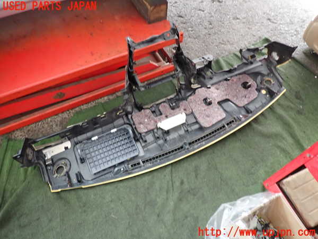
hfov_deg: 69.4
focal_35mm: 25
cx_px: 159
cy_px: 120
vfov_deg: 54.9
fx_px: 230
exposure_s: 1/30
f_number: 2
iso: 250
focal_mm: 4.5
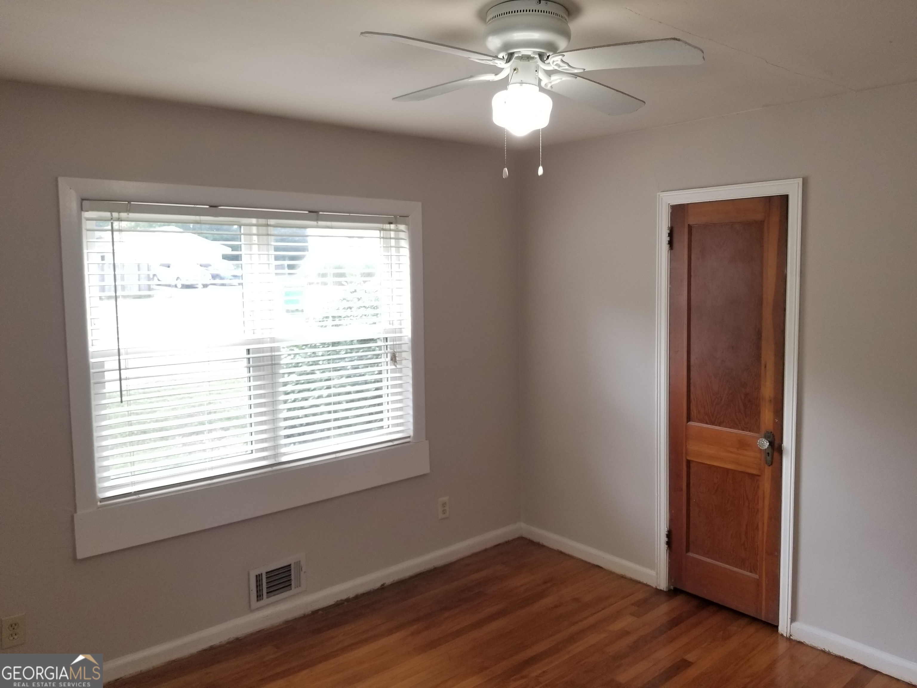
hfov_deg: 67.3
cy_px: 344
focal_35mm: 26
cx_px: 458
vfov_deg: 53.1
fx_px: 689
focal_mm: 4.3
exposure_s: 1/60
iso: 100
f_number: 1.7
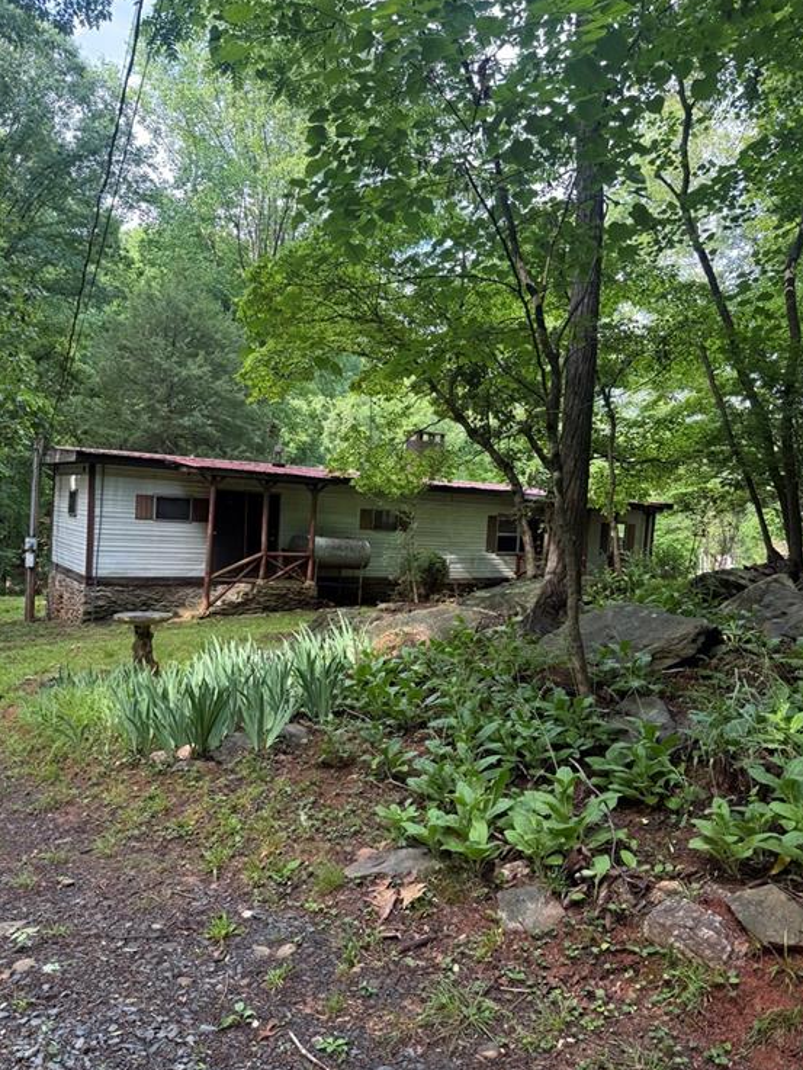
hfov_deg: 54.9
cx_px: 407
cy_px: 547
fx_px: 773
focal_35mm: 25
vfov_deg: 69.4
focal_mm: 6.76
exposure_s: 1/150
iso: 80
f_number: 1.78
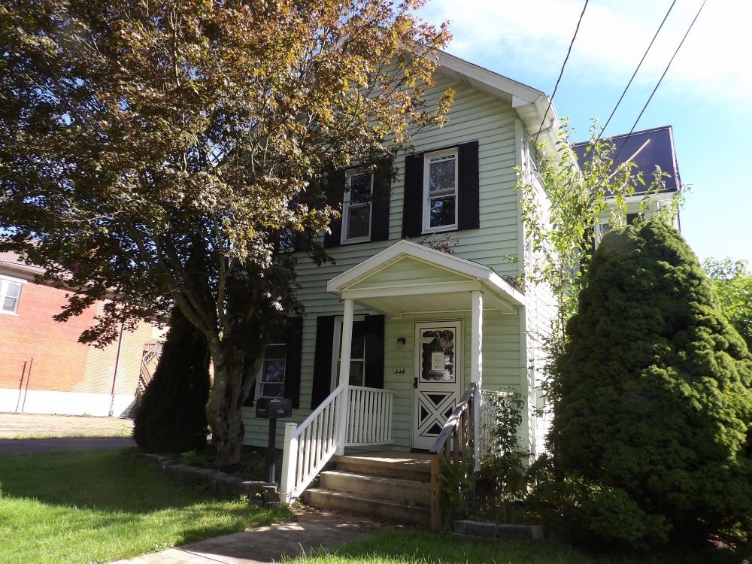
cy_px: 282
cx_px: 376
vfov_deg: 56.8
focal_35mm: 24
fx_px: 521
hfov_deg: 71.6
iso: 100
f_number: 3.2
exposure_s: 1/330
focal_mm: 4.3
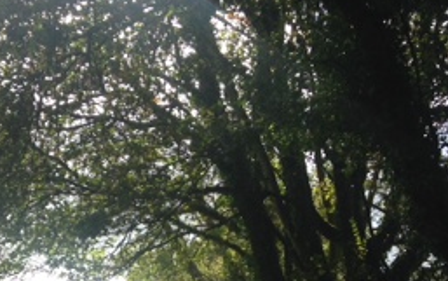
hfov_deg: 23.6
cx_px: 126
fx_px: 1063
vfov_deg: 14.3
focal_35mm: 87
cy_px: 394
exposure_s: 1/484
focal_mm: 4.12
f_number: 2.4
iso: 50
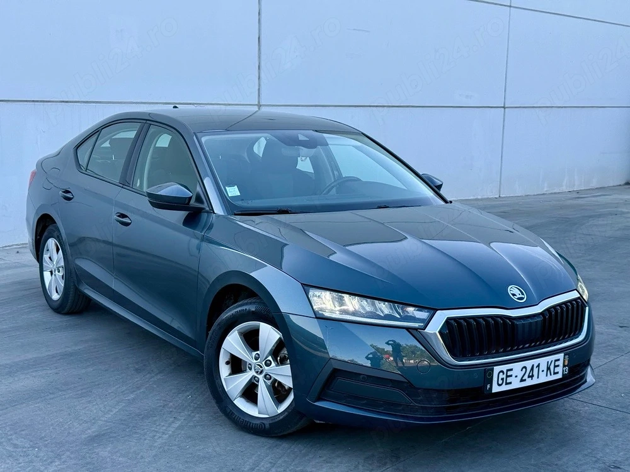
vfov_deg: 30.3
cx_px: 315
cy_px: 236
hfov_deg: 39.7
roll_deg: -0.7
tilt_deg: -8.4
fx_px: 874
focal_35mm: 48
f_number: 1.78
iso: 80
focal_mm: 6.76
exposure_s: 1/570
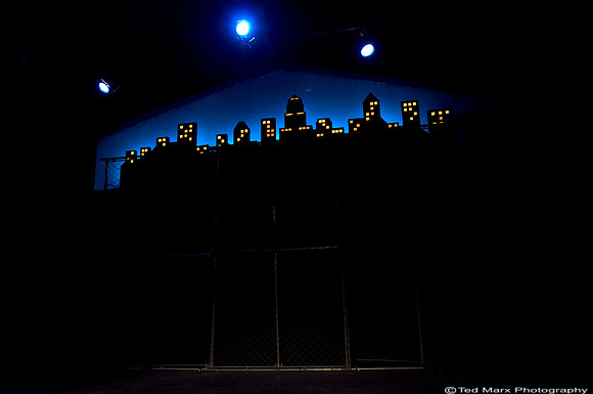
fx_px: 419
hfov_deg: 70.5
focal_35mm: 26
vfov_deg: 50.3
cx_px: 296
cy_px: 197
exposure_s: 1/100
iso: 3200
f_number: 2.8
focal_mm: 17
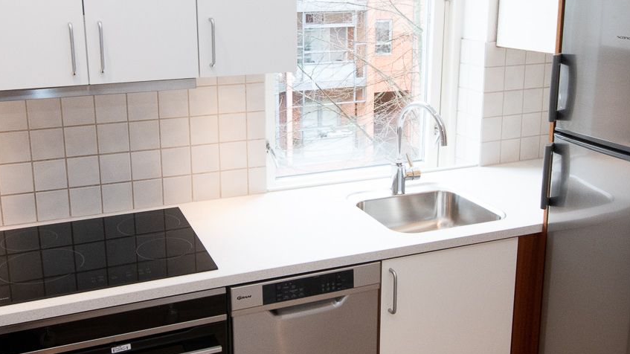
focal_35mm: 38
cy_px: 127
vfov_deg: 31.0
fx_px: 635
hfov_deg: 52.8
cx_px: 294
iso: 800
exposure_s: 1/80
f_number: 8
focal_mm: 10
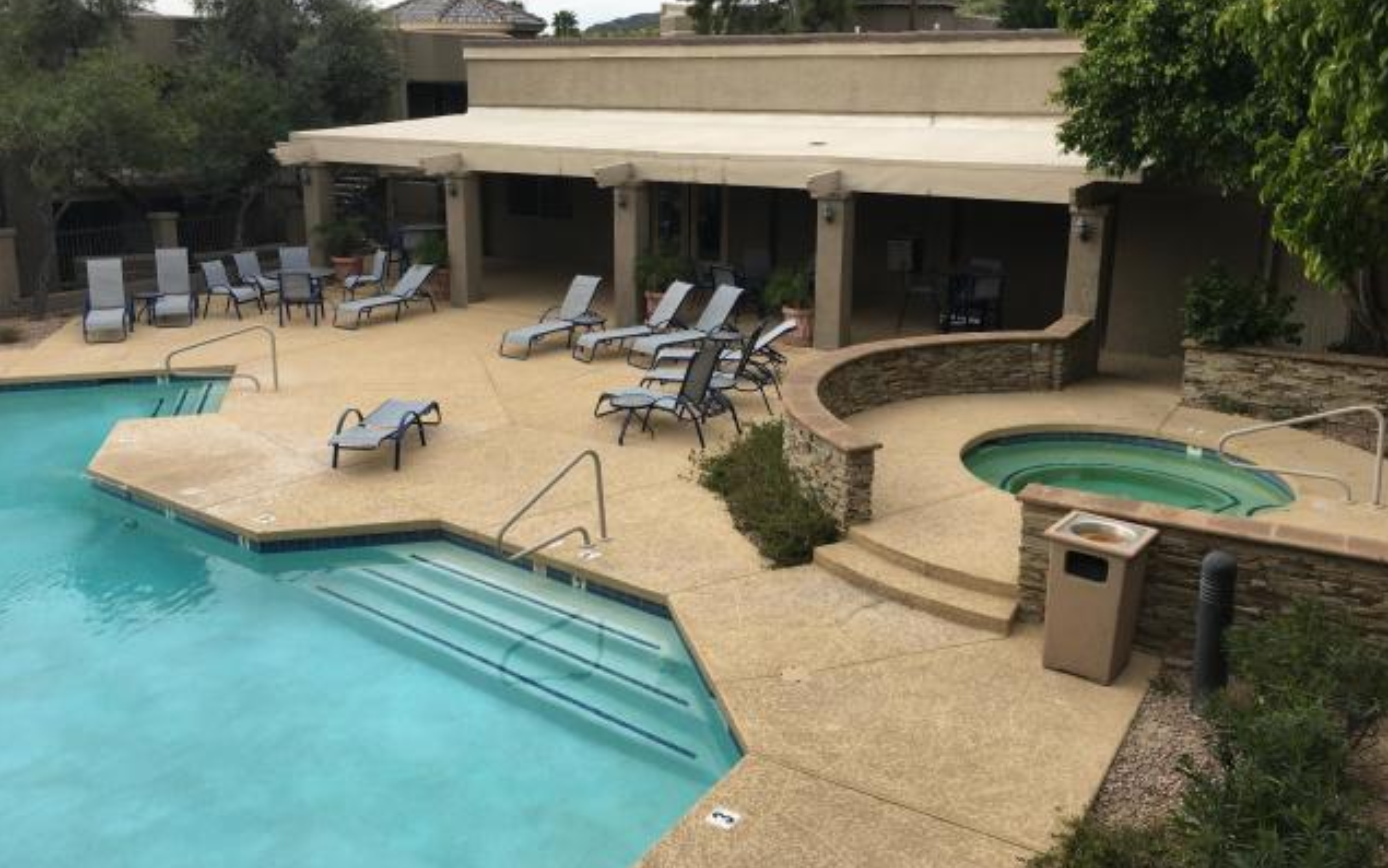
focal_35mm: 31
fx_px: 1173
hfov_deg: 61.2
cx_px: 695
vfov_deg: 40.6
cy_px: 396
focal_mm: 4.15
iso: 25
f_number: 2.2
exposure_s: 1/810
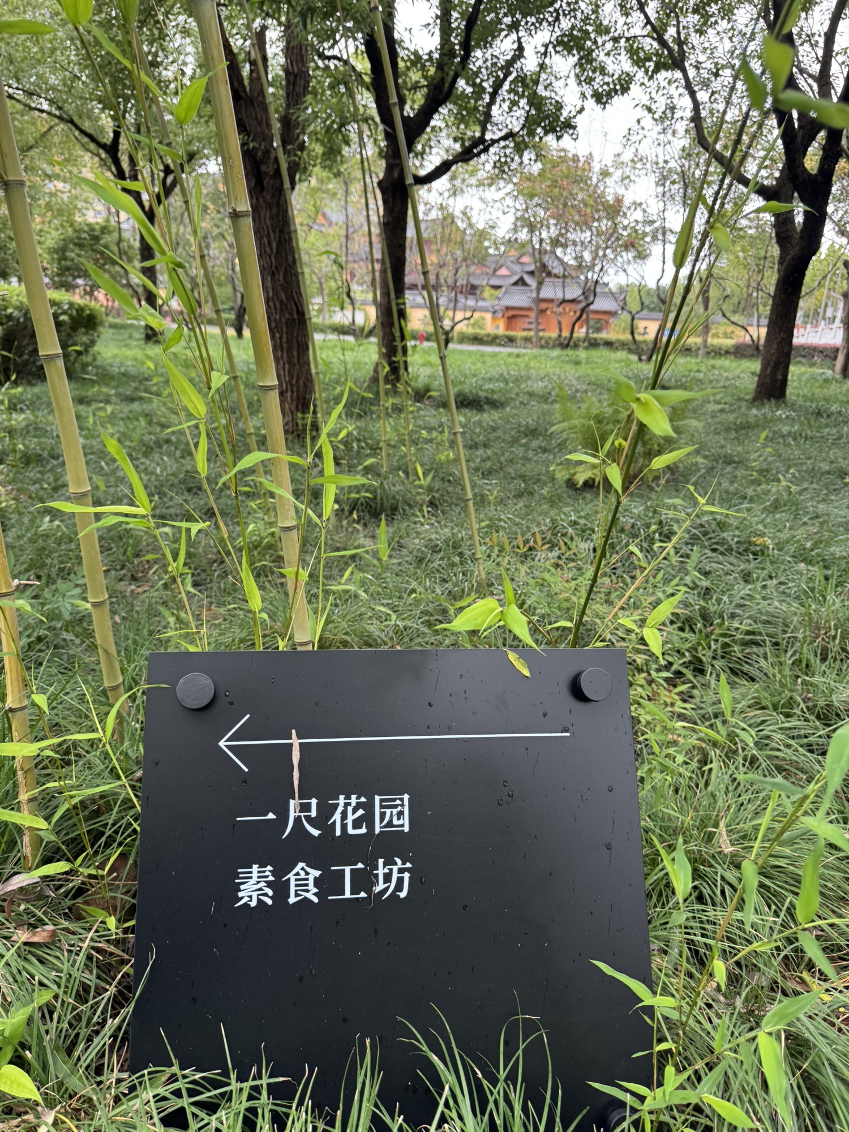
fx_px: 785
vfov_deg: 71.6
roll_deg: -3.5
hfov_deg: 56.8
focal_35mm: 24
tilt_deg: -18.8
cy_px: 566
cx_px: 424
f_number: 1.78
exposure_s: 1/121
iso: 200
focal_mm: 6.76
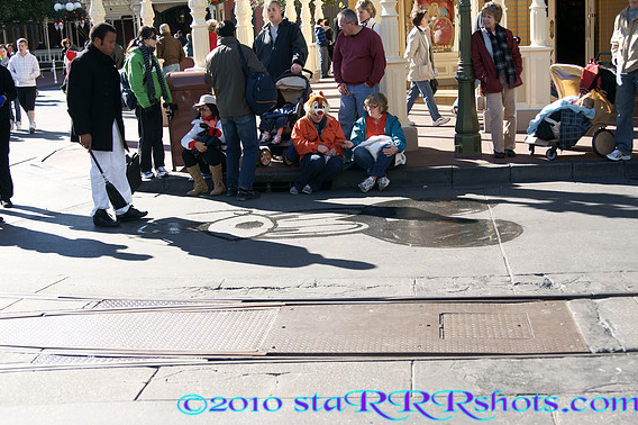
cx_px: 320
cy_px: 209
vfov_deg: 29.2
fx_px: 815
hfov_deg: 42.8
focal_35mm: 46
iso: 100
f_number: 2.8
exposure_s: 1/500
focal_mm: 30
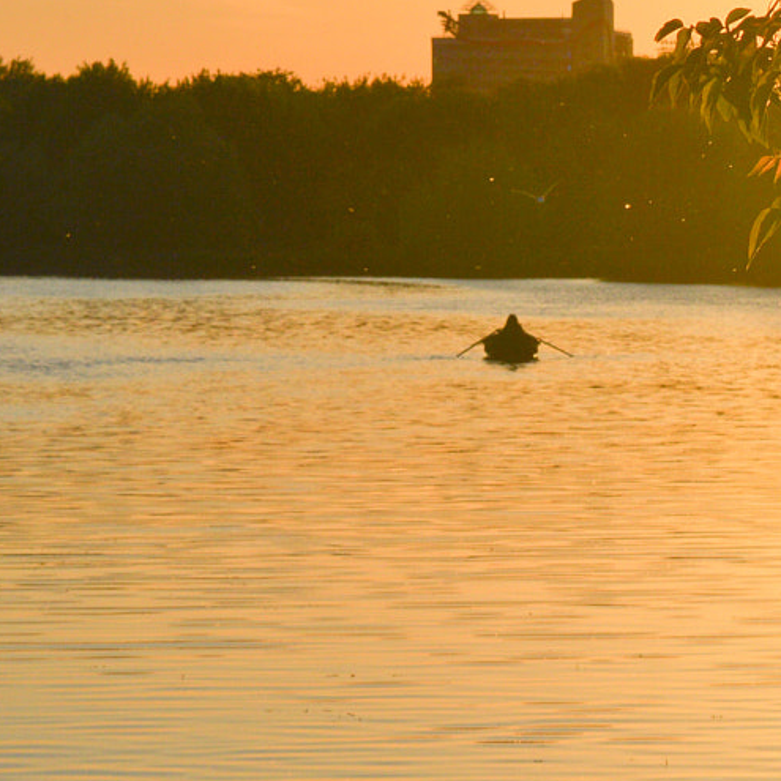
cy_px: 267
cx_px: 584
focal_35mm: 226
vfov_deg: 7.7
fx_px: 5778
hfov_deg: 7.7
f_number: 13
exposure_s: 1/640
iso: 100
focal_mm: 55
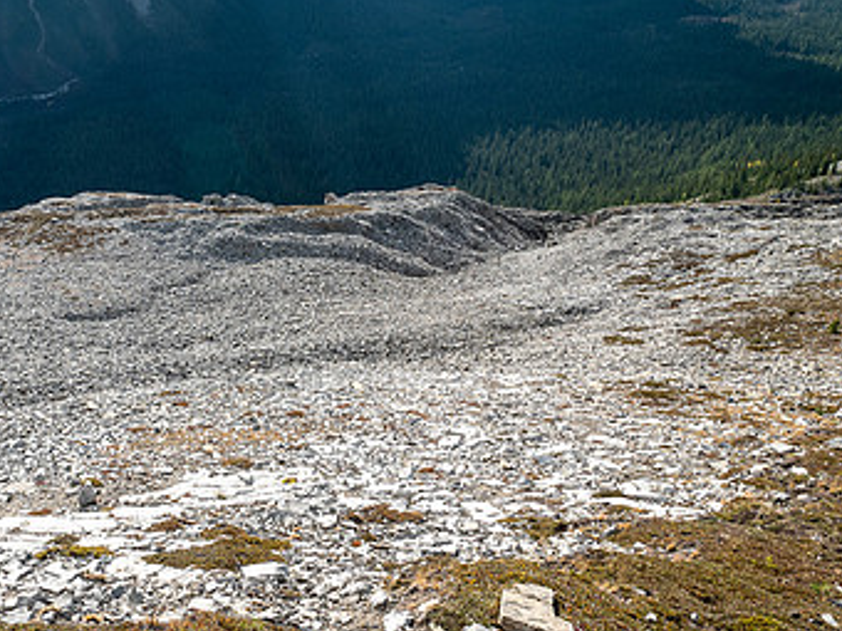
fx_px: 997
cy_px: 333
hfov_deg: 45.0
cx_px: 270
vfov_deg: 35.1
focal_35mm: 41
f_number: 8
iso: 200
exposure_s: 1/125
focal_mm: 12
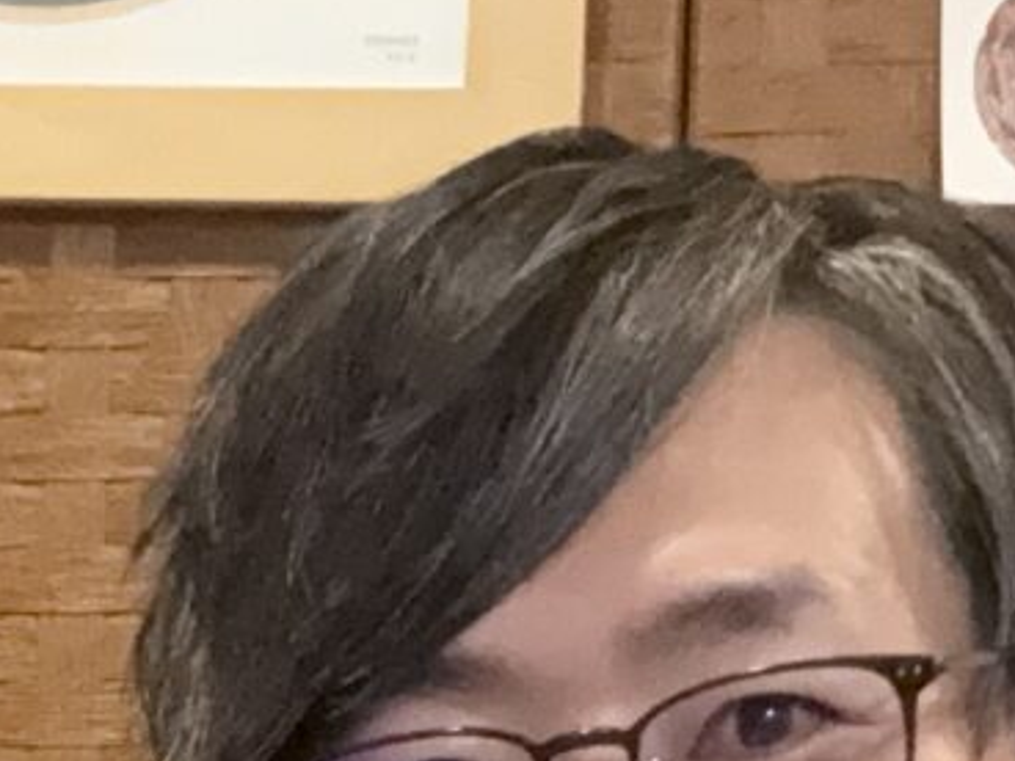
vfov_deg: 8.8
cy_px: 1481
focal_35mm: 160
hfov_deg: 12.3
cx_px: 193
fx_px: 4691
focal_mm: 2.69
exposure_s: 1/29
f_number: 1.9
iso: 640
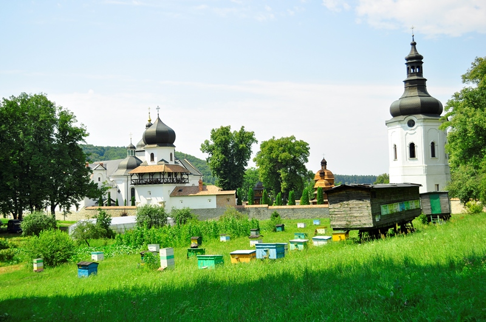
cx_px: 243
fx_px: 526
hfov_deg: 49.6
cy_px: 161
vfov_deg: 34.1
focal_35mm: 39
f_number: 4.5
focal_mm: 26
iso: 200
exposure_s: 1/800
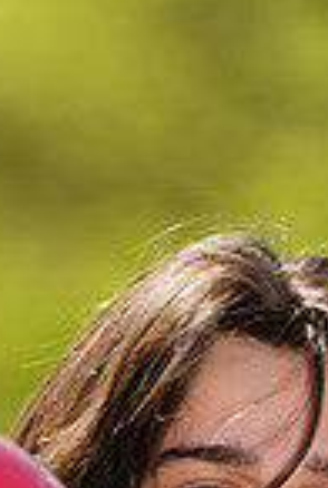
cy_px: 832
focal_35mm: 1584
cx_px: 276
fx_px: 21544
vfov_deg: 1.3
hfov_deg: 0.9
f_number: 6.3
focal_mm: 400
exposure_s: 1/200
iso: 64
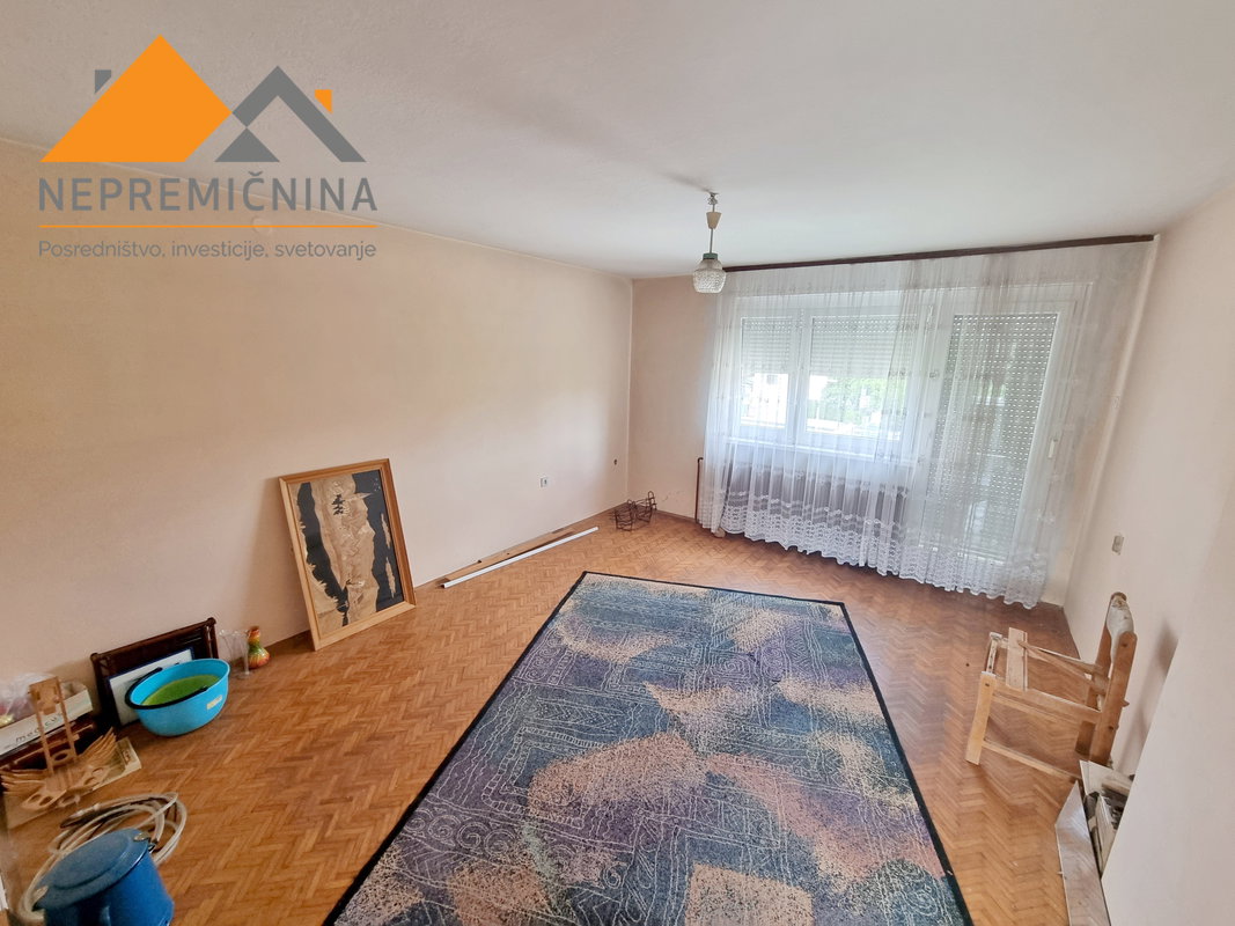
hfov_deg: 106.2
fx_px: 464
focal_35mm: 13
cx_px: 618
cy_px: 463
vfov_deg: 89.9
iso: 200
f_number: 2.2
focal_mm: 2.2
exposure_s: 1/50
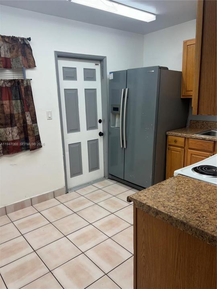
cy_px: 144
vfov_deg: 67.3
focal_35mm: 26
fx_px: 217
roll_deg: +1.2
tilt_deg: -7.4
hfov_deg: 53.1
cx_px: 108
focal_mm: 5.7
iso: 32
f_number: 1.5
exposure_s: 1/120
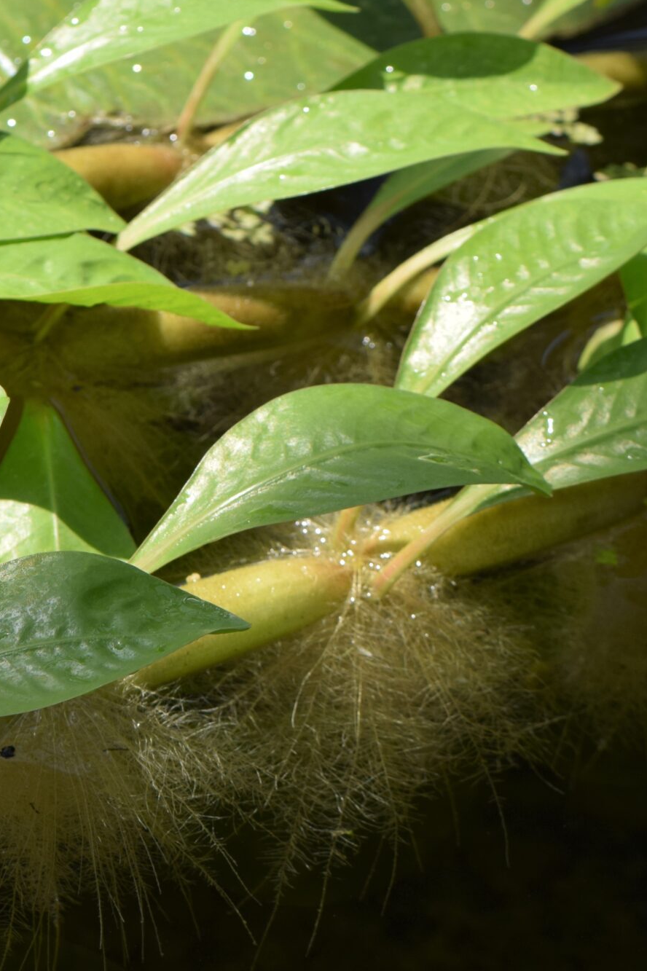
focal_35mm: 245
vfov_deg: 8.4
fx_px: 6607
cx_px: -63
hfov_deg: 5.6
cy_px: 427
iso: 200
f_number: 8
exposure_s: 1/400
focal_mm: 85
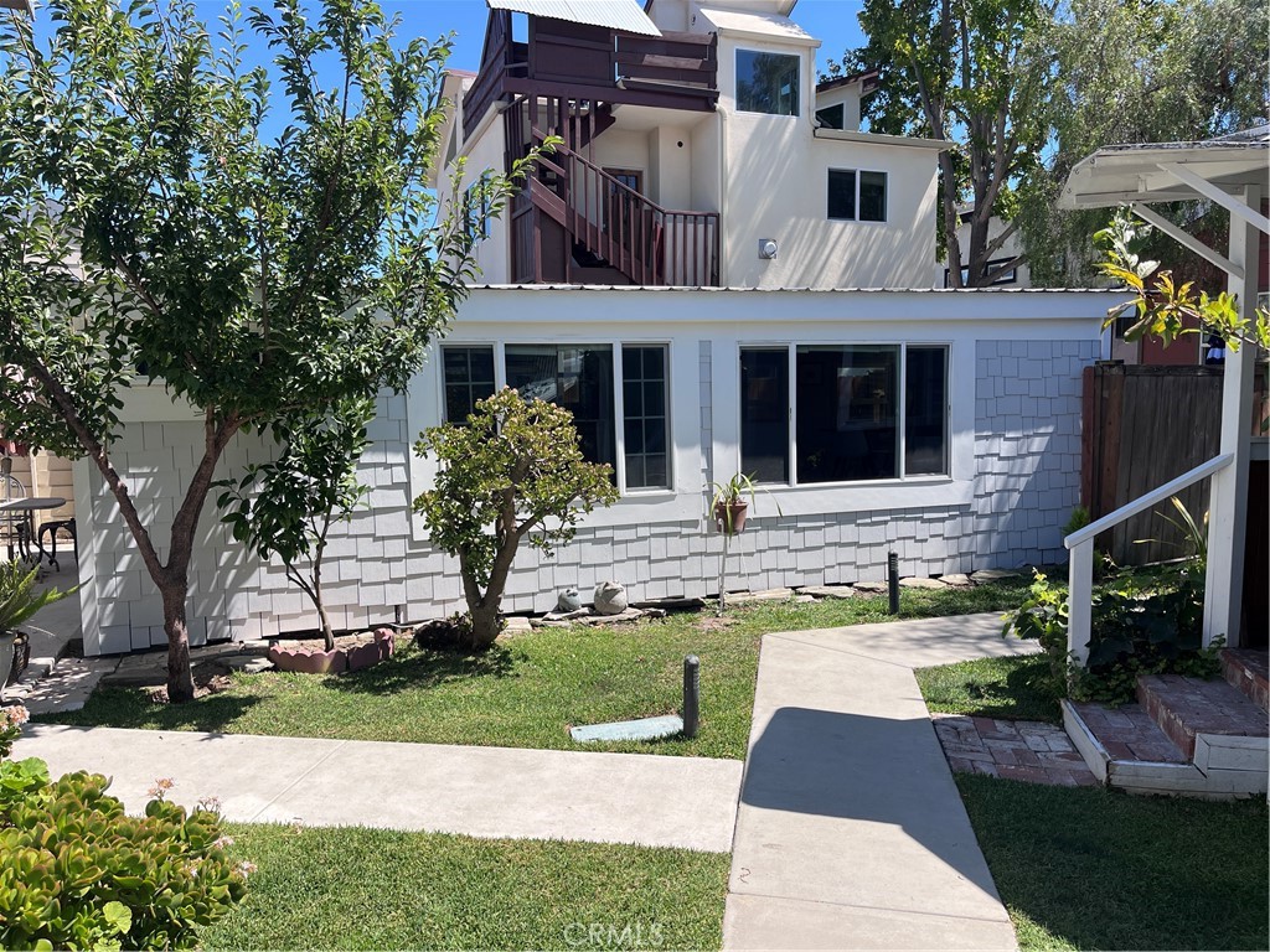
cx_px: 635
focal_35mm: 26
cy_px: 476
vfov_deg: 53.1
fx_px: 954
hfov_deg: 67.3
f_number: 1.6
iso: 50
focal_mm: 5.1
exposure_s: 1/2571
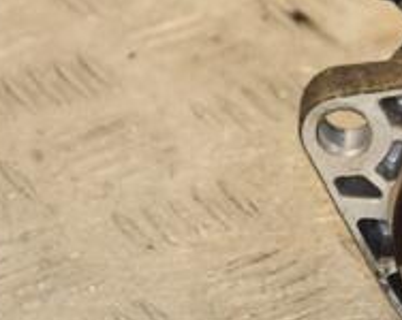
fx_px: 4814
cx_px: 541
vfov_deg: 3.8
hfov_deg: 4.8
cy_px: 81
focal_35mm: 405
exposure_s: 1/200
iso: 800
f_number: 5.6
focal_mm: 90
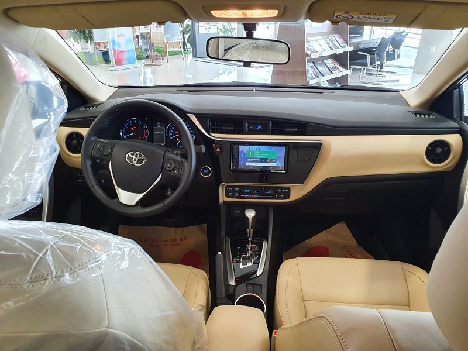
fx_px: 352
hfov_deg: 67.3
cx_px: 234
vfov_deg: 53.1
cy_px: 176
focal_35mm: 26
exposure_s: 1/100
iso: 250
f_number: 2.4
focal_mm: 4.32
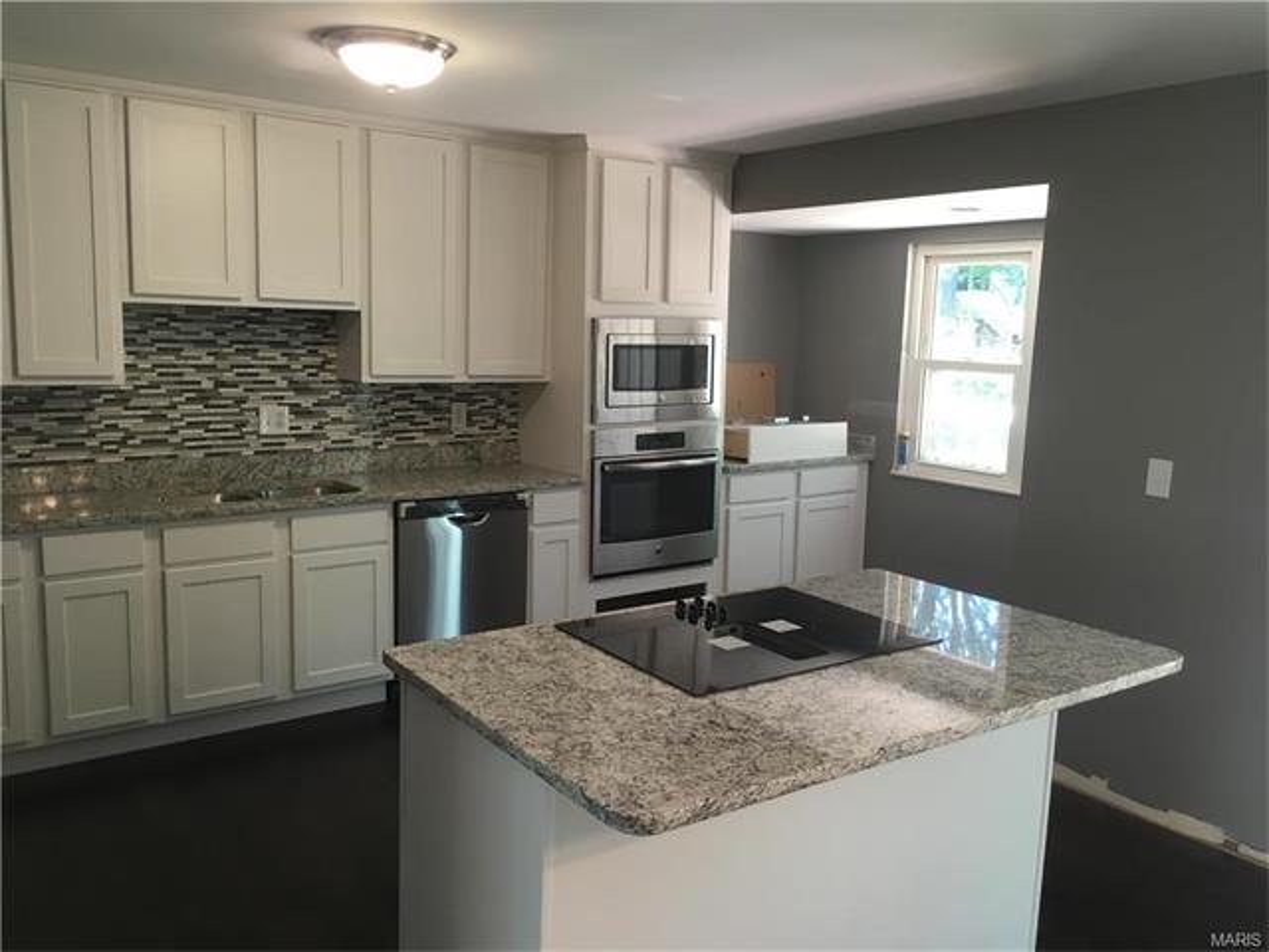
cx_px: 634
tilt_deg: -8.5
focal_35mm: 29
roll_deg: -0.9
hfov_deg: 61.7
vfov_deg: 48.2
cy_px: 476
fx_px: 1063
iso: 64
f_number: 2.2
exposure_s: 1/30
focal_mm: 4.15
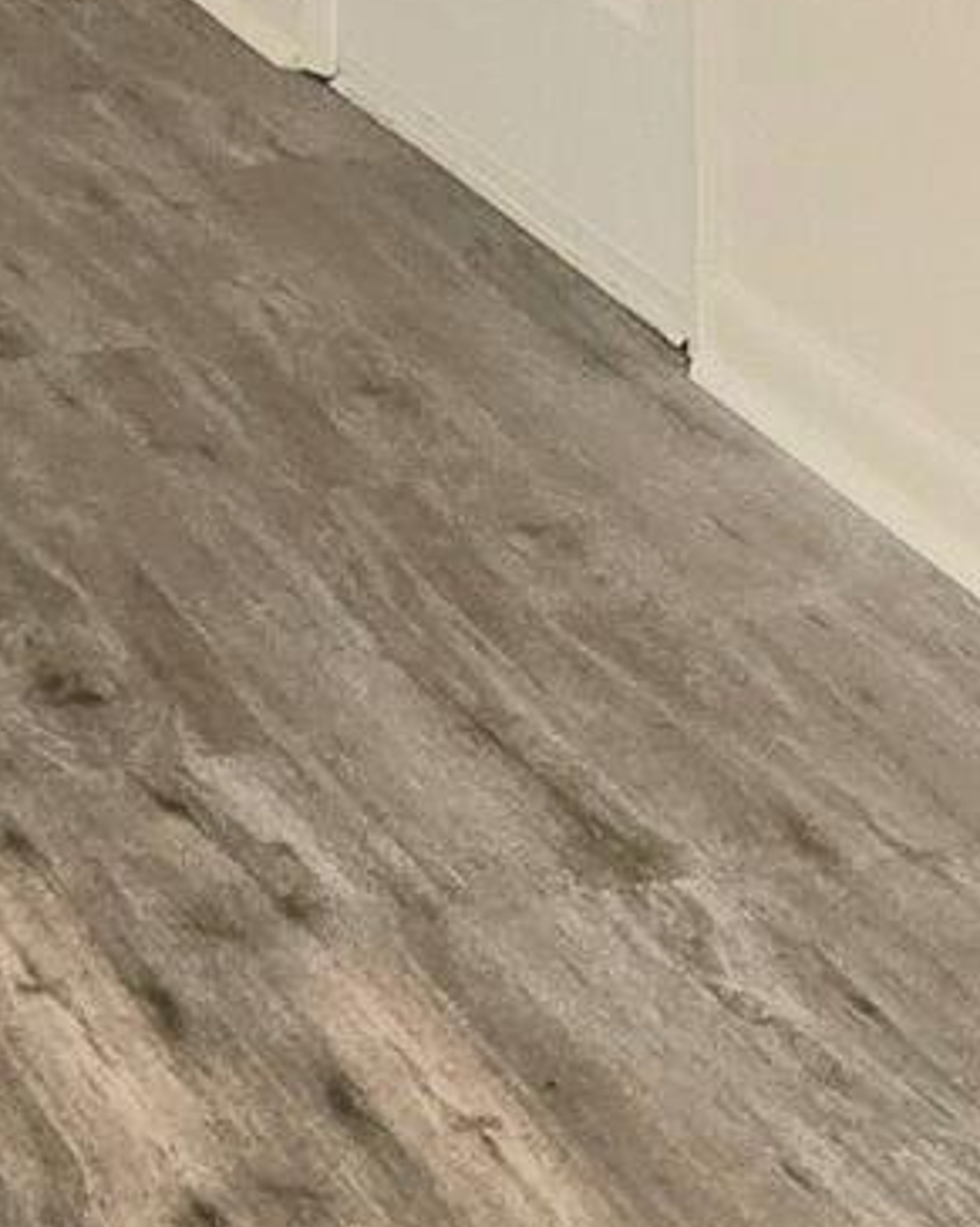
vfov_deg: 9.9
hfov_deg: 8.3
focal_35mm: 185
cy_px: -897
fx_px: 6710
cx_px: 327
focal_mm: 5.4
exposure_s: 1/60.2
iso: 160
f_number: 1.8
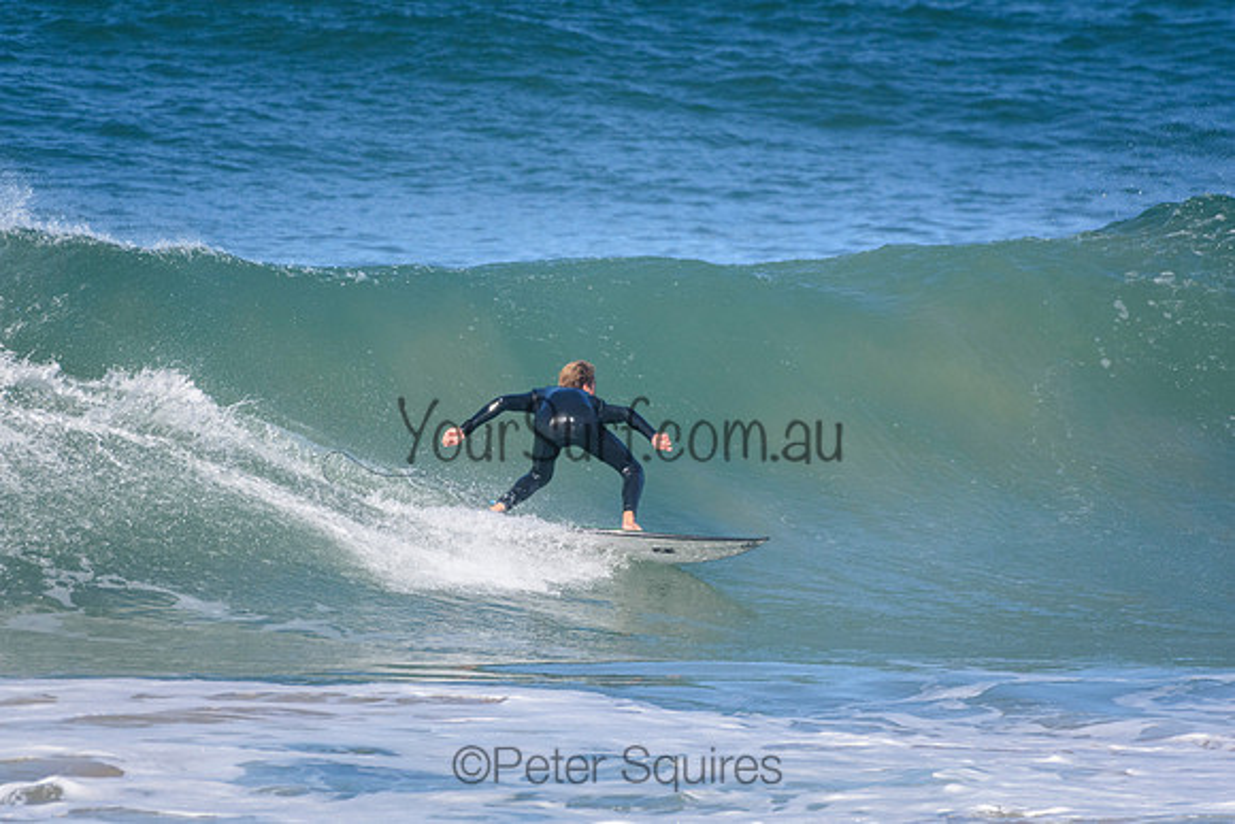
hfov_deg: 2.7
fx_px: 25737
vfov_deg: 1.8
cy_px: 412
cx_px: 618
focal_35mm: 750
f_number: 5.6
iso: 800
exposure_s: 1/4000
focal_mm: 500
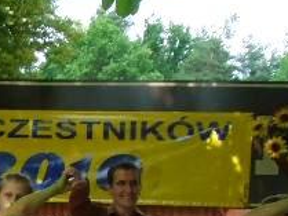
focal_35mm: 207
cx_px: -124
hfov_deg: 9.3
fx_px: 1723
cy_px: 285
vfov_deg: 7.1
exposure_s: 1/250
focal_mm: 8.9
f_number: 3.1
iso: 64
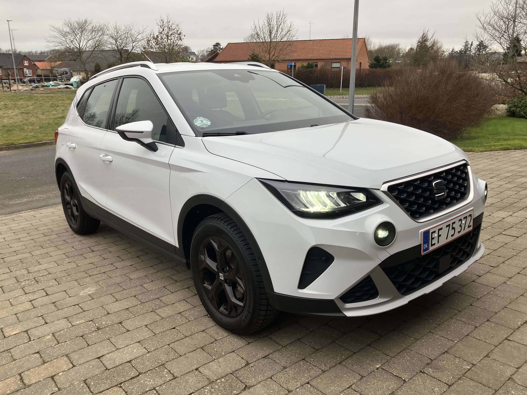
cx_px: 264
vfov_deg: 49.7
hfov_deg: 63.4
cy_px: 198
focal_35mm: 28
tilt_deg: -17.0
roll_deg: +1.1
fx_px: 426
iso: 25
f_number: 1.8
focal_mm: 3.99
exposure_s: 1/210
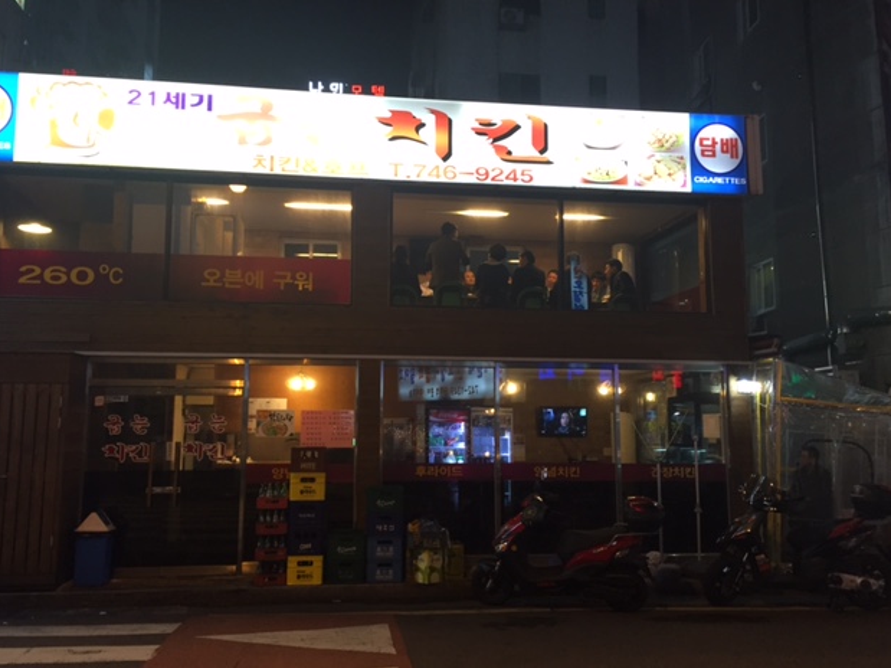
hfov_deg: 60.0
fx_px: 772
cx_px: 433
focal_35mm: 30
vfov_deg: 46.8
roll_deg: +1.3
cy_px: 334
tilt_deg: +6.8
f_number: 2.2
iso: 125
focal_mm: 4.15
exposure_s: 1/30
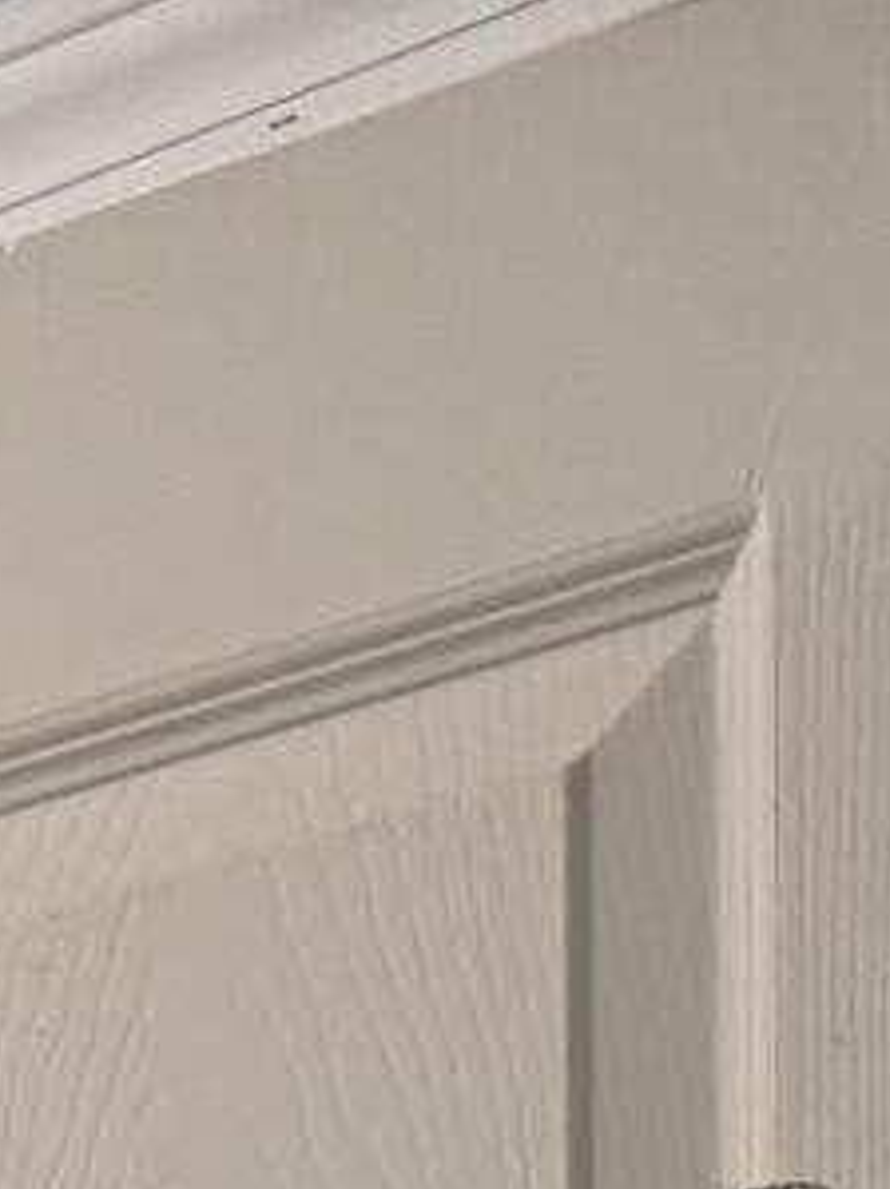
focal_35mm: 241
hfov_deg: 5.2
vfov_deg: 6.8
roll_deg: +2.4
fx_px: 8268
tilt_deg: -4.8
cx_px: -3163
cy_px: 4466
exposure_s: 1/120
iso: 125
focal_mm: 6.76
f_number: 1.78
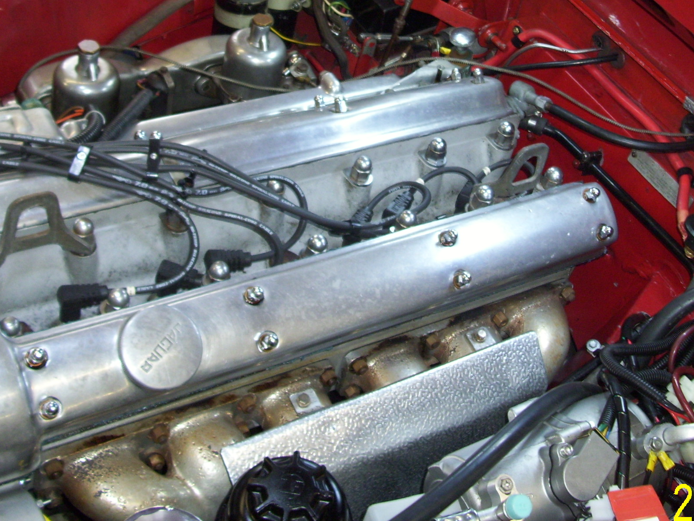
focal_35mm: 56
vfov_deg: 26.0
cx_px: 387
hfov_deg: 34.3
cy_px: 181
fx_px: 1123
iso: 100
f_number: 2.9
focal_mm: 5.7
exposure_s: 1/40
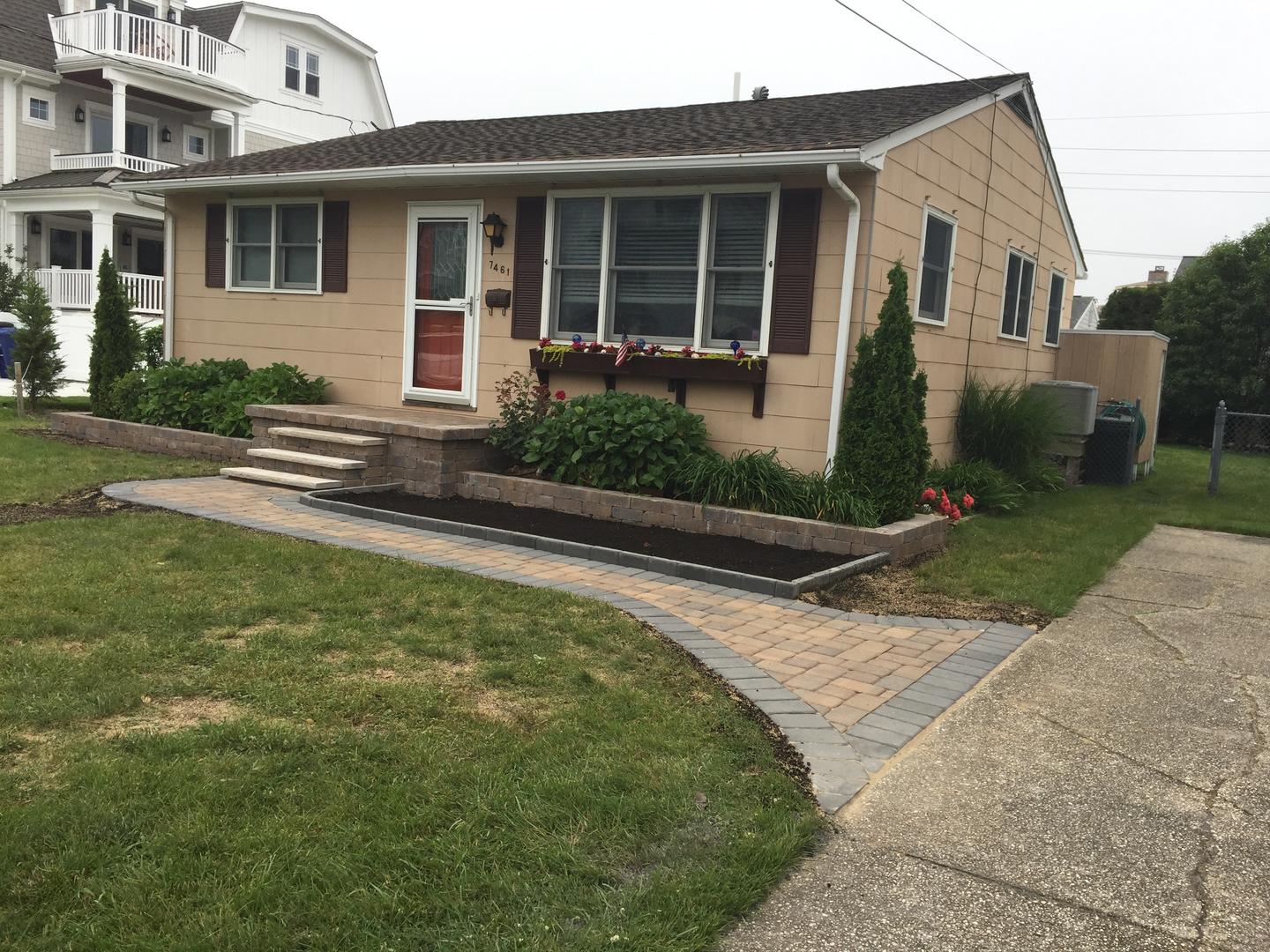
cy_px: 476
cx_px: 635
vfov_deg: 48.2
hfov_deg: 61.7
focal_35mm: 29
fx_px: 1064
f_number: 2.2
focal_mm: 4.15
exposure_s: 1/455
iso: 32
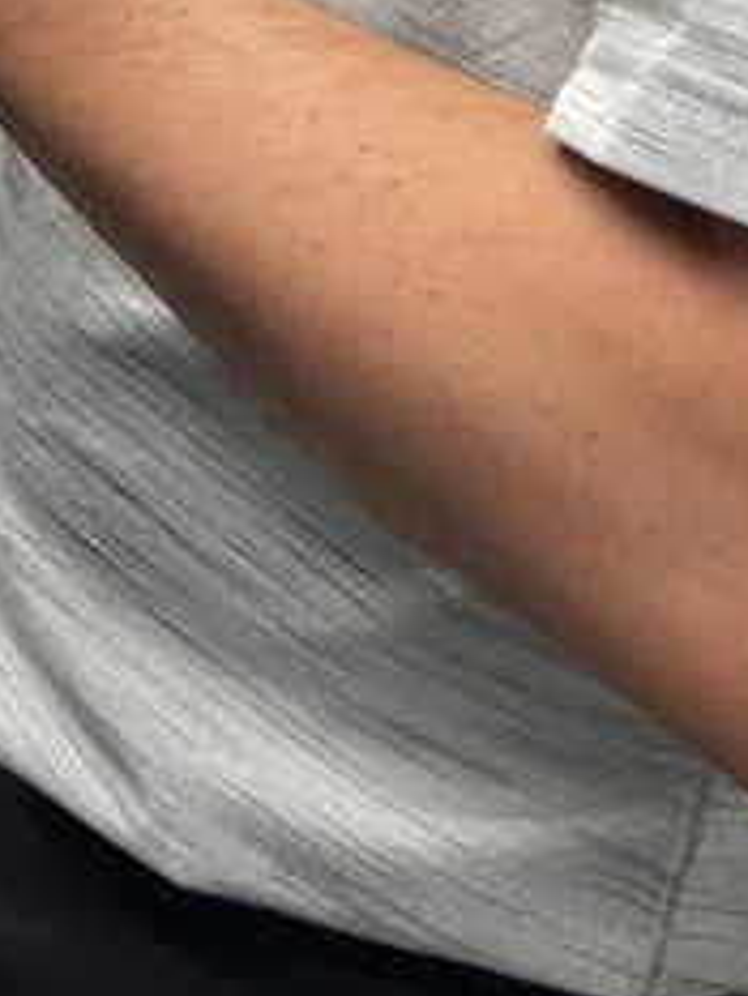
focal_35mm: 110
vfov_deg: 15.2
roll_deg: -16.1
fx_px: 3166
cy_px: -868
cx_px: -291
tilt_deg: -6.1
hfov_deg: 12.9
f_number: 1.6
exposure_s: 1/120
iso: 125
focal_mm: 5.1
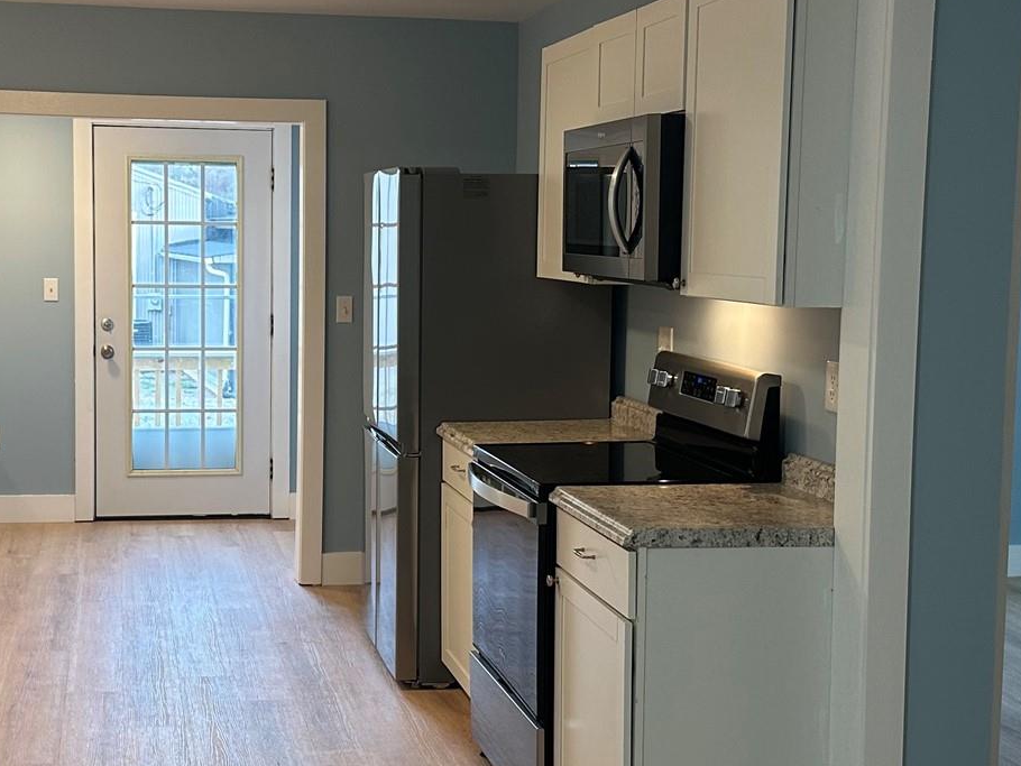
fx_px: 1593
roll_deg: -0.4
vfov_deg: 27.0
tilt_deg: -5.5
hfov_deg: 35.3
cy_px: 398
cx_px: 365
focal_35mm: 54
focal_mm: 6.86
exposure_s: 1/60
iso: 125
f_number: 1.78
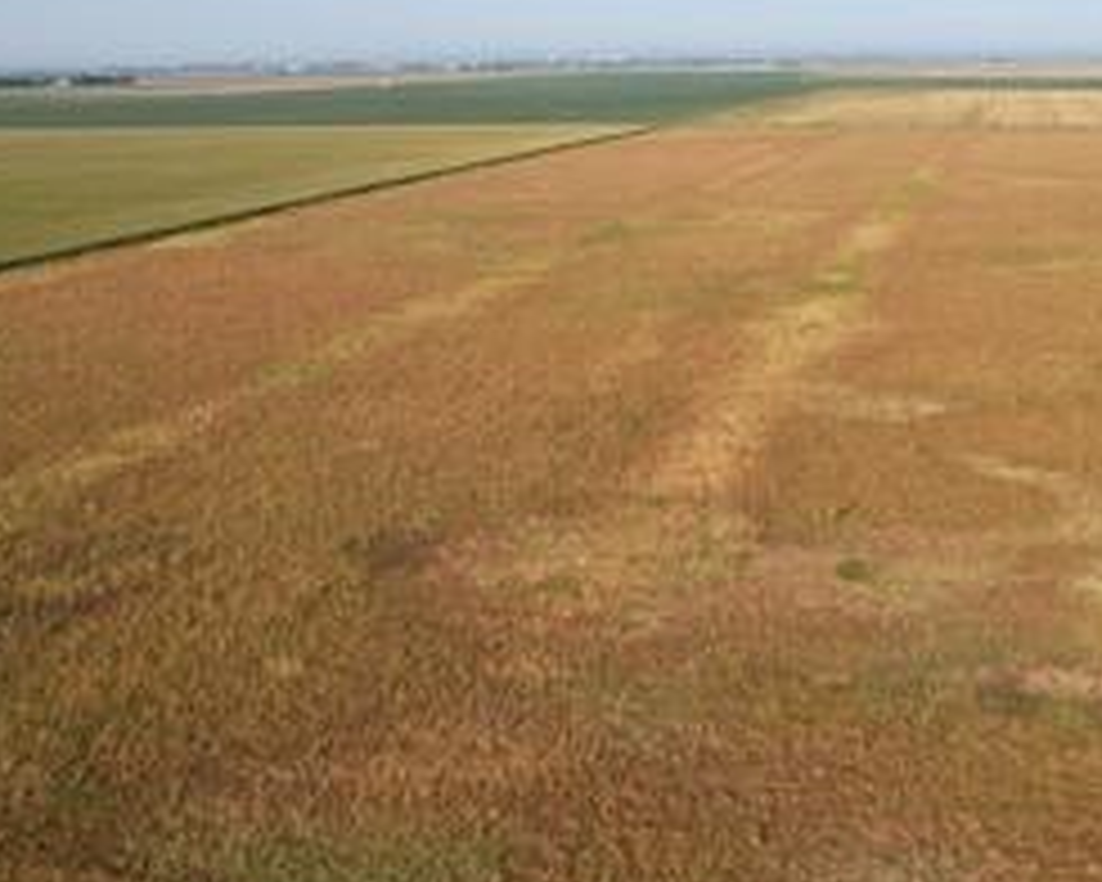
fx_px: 1239
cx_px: 769
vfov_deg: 39.0
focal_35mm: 38
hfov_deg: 46.9
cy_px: 536
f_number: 2.8
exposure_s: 1/1250
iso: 100
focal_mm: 8.38
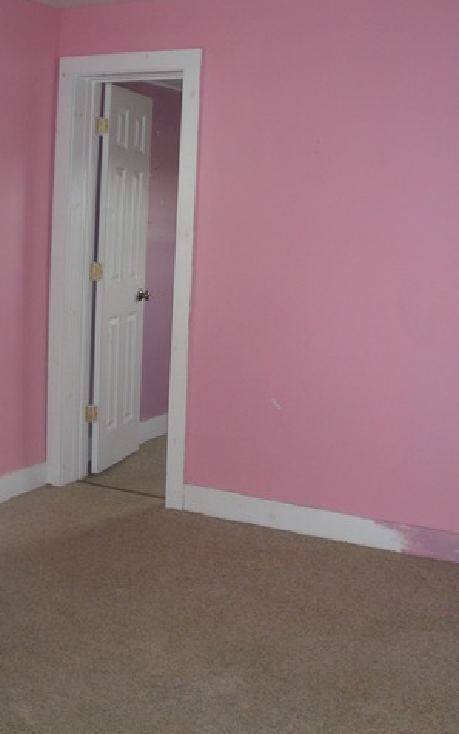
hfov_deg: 27.4
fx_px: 940
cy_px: 365
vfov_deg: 42.6
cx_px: 205
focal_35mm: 47
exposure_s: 1/40
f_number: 4
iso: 320
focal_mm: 7.7
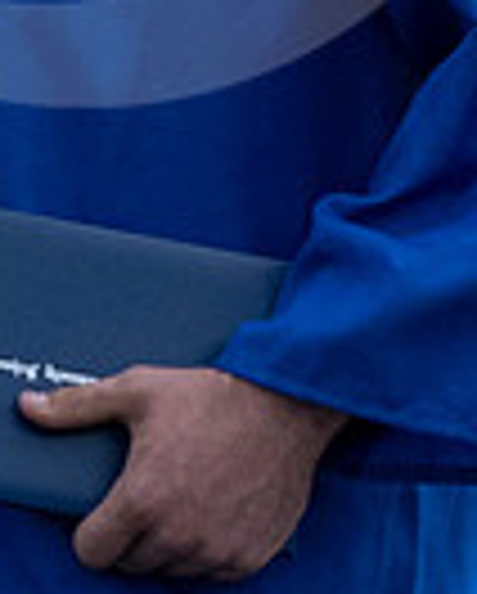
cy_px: -474
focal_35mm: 1117
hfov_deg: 1.4
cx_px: -1365
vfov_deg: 1.7
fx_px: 19666
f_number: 13
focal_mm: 70
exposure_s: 1/250
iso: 200
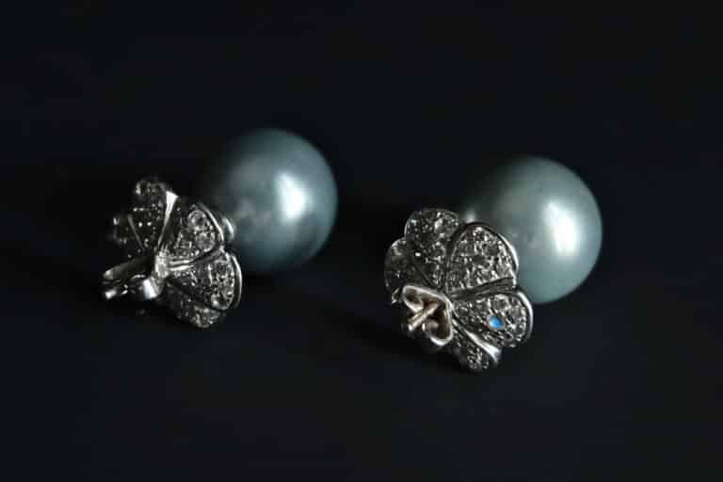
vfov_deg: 55.1
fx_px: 462
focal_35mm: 23
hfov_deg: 76.1
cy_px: 241
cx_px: 362
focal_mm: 15
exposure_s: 1/8
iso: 1600
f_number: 4
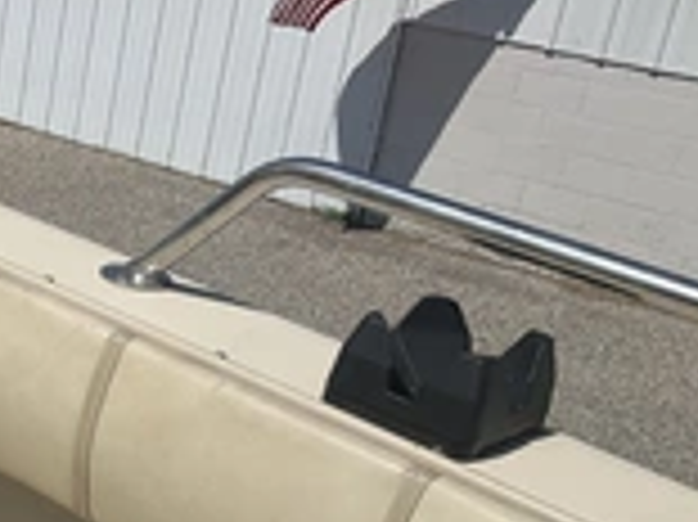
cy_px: 540
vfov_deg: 19.0
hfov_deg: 23.7
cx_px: -144
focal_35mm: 75
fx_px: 1511
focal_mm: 3
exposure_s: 1/5814
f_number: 1.8
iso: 25
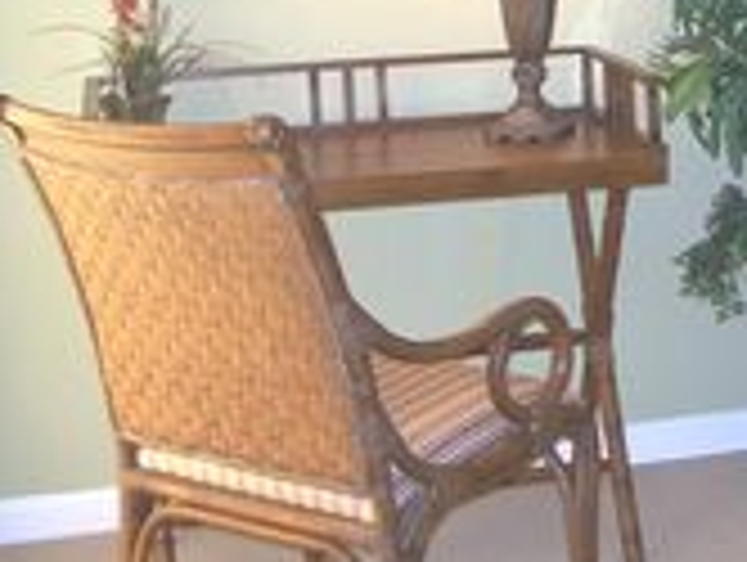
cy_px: 13
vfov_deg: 17.6
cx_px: 747
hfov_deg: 22.9
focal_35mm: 82
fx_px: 1772
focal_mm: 7.8
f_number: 2.8
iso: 125
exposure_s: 1/60
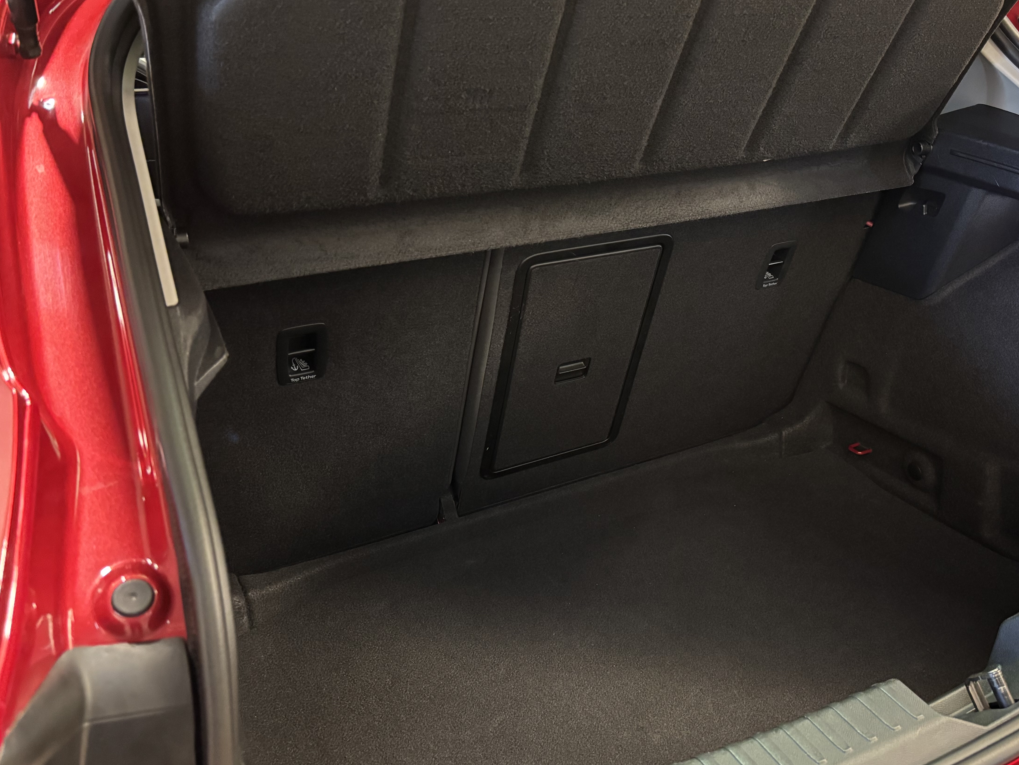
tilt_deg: -20.4
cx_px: 663
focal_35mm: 34
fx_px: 1001
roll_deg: -0.7
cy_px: 334
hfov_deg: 53.1
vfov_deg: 41.7
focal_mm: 5.96
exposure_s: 1/25
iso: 800
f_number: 1.6
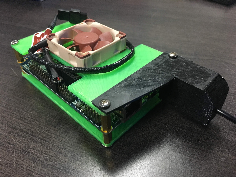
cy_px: 88
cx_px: 118
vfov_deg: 48.2
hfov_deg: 61.7
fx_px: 198
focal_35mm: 29
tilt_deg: -41.5
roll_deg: +1.0
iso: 160
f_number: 2.2
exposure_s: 1/30
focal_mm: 4.15
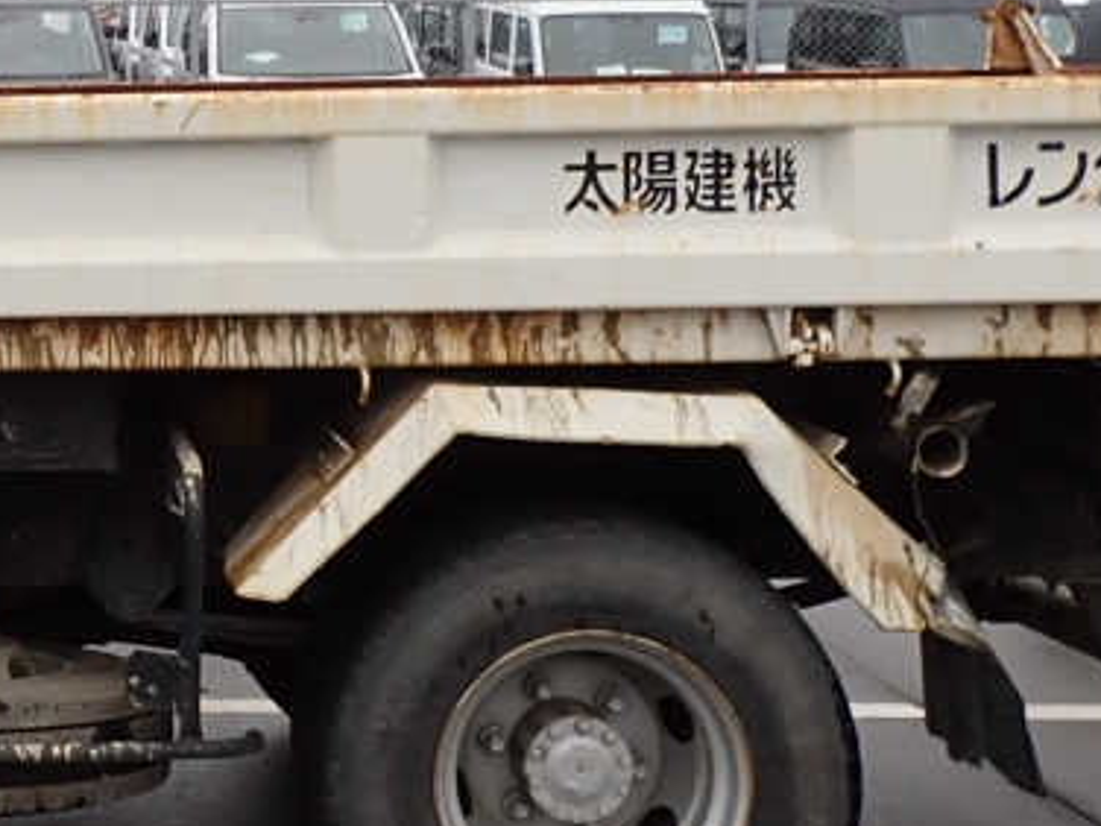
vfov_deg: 17.3
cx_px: -176
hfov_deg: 21.6
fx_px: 2704
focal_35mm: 85
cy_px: 187
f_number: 2.8
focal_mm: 4.5
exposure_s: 1/125
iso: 100
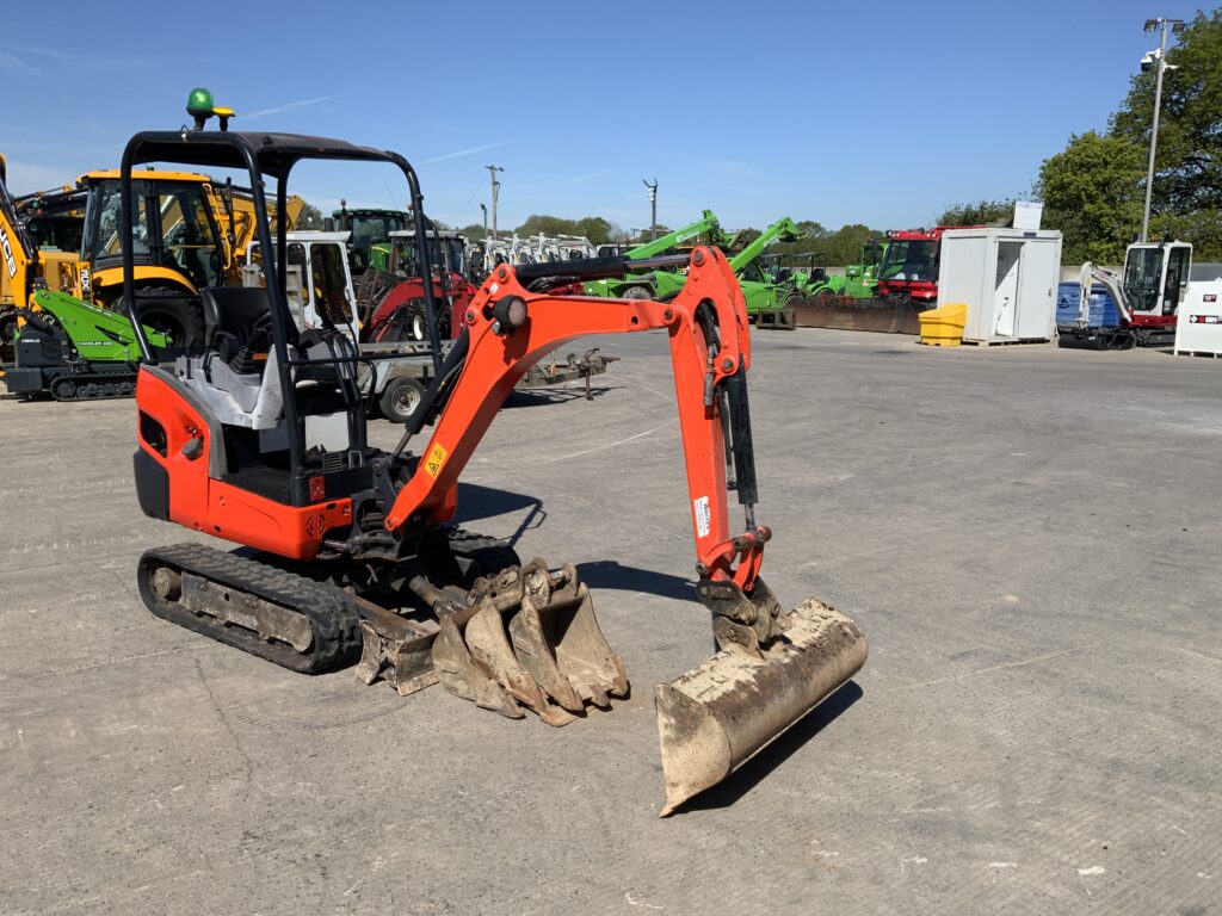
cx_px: 611
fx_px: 1024
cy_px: 458
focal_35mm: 29
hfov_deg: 61.7
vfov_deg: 48.2
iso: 16
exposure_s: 1/2667
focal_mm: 3
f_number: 1.8
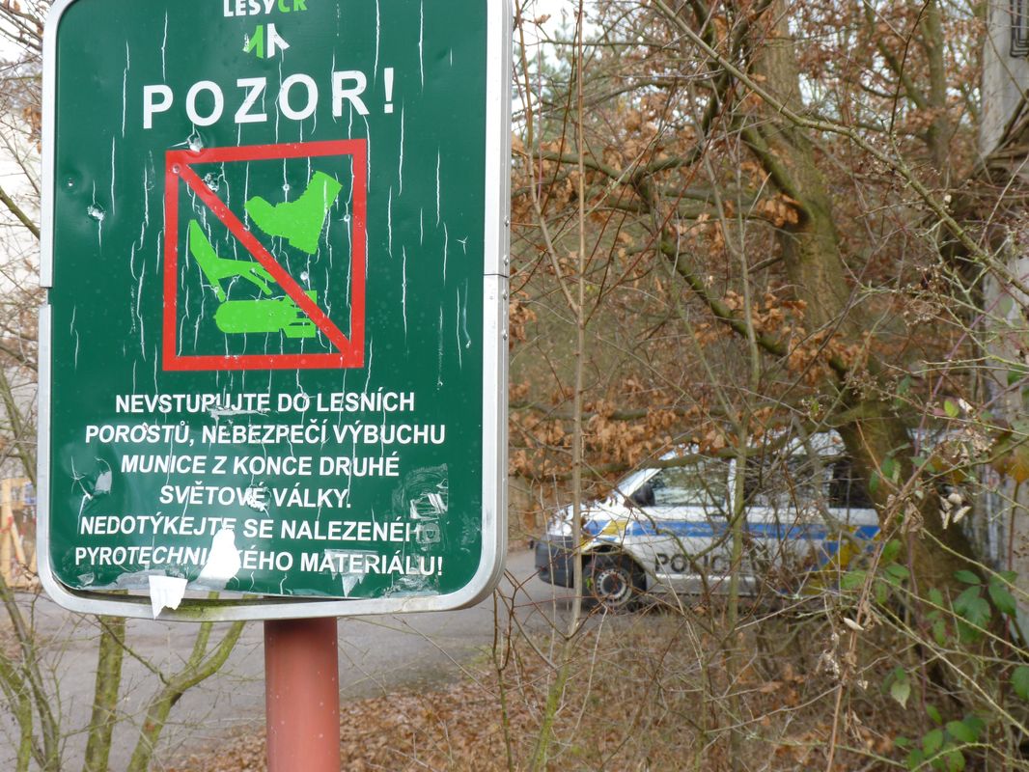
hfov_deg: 30.7
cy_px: 386
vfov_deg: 23.3
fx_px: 1873
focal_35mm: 63
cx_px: 514
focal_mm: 11.1
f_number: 4.5
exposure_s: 1/60
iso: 80
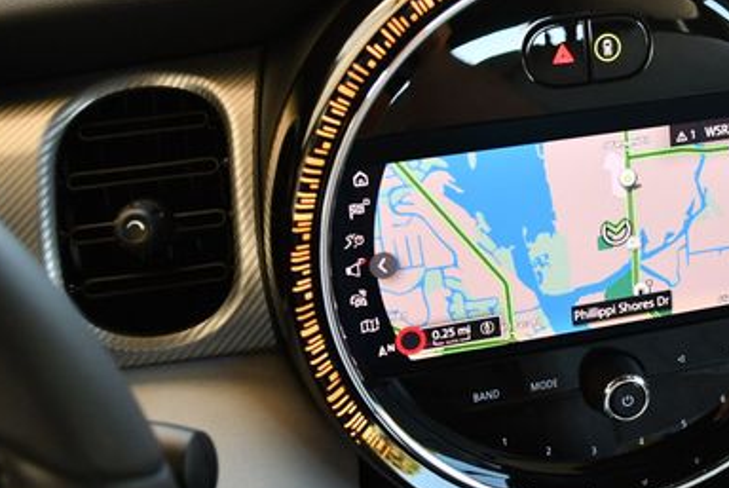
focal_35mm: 60
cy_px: 216
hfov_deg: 32.5
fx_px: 1216
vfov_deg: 22.7
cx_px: 583
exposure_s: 1/200
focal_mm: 18
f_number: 3.5
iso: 800
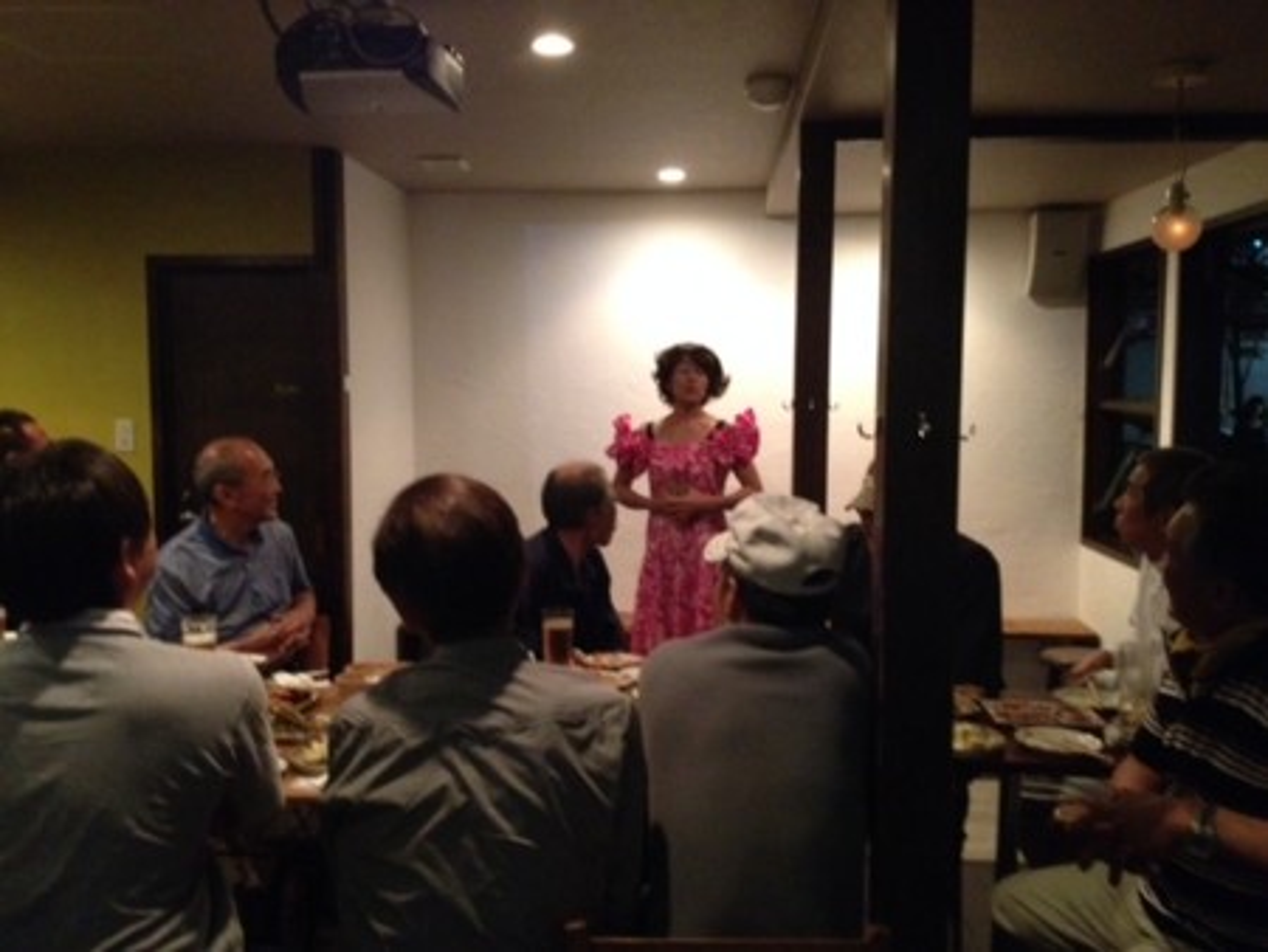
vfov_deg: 40.7
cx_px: 634
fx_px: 1283
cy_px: 476
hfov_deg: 52.6
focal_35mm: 35
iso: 640
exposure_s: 1/15
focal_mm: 4.28
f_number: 2.4
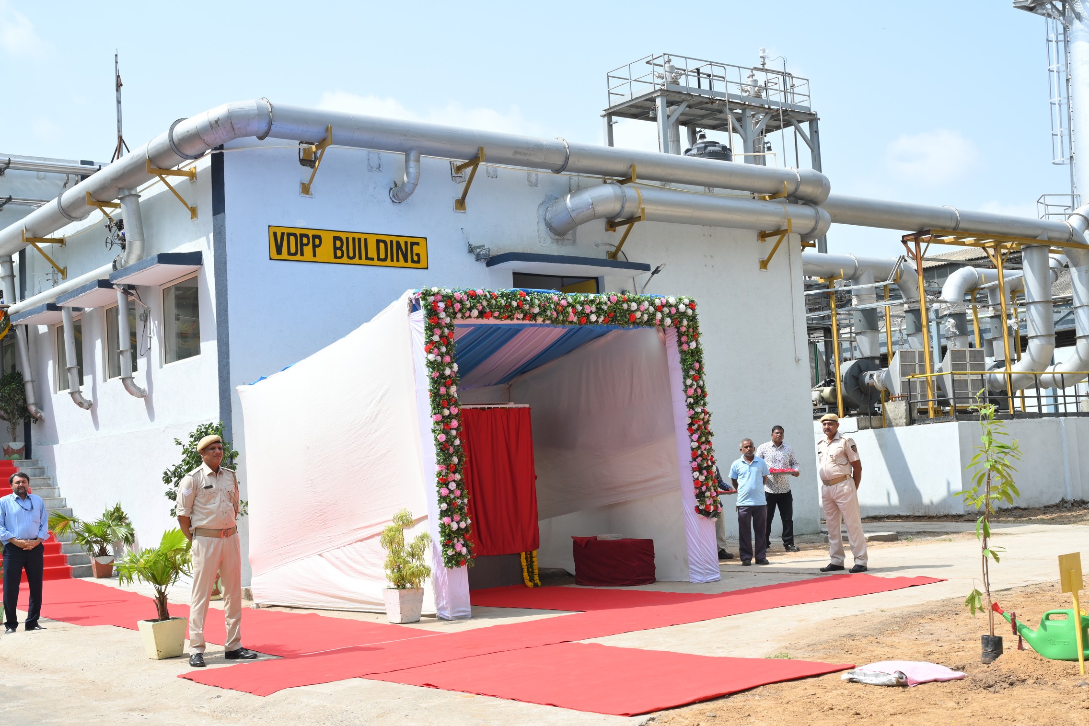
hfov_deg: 44.5
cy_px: 363
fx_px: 1331
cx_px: 544
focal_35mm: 44
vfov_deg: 30.5
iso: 200
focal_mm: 44
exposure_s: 1/400
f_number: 7.1
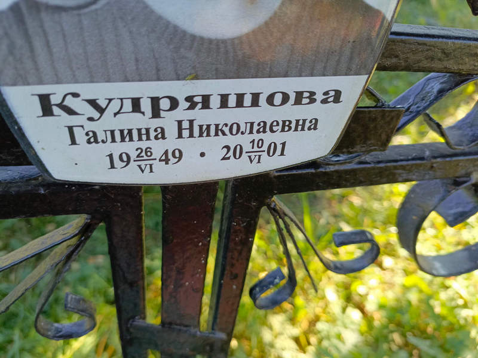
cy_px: 179
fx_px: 345
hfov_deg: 69.4
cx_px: 239
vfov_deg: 54.9
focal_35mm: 25
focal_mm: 4.76
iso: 113
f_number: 1.69
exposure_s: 1/101
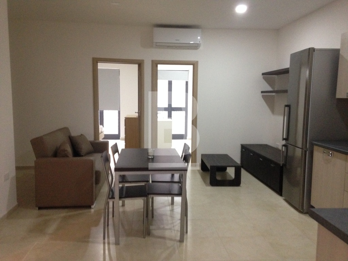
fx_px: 332
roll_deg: -1.2
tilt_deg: -5.9
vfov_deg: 42.9
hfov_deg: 55.4
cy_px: 130
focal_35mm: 33
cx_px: 174
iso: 400
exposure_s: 1/15
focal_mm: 4.12
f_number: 2.4
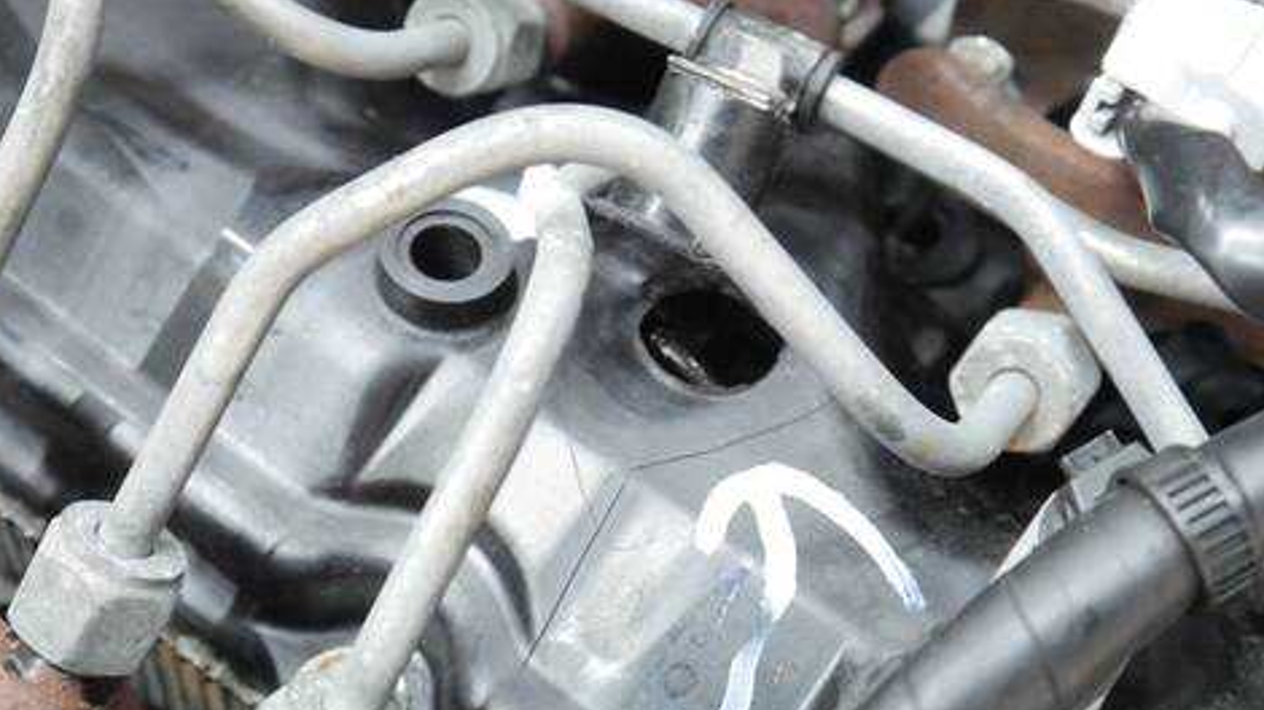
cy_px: 393
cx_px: 621
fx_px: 1642
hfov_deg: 42.1
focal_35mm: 49
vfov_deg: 24.4
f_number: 4.4
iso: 3200
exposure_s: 1/15
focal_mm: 22
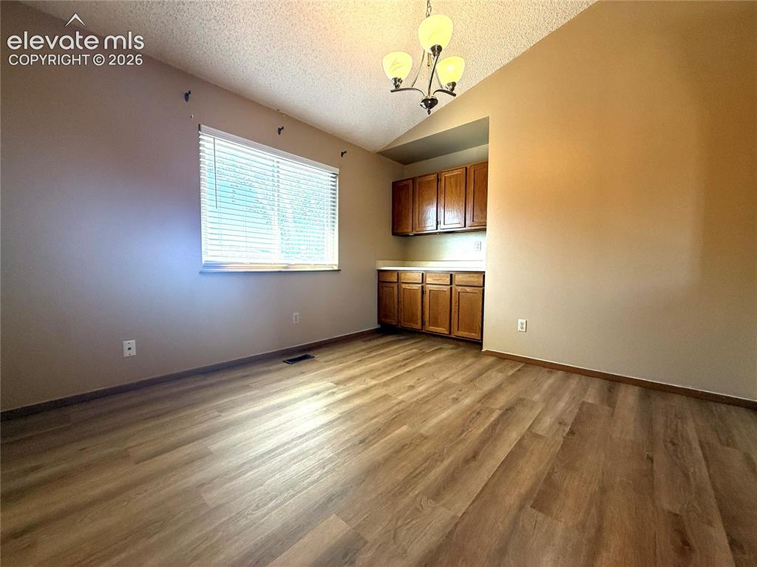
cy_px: 284
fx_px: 306
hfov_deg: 102.1
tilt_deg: -2.8
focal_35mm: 14
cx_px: 378
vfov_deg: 85.6
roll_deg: +0.2
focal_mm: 2.22
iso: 160
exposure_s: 1/120
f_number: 2.2
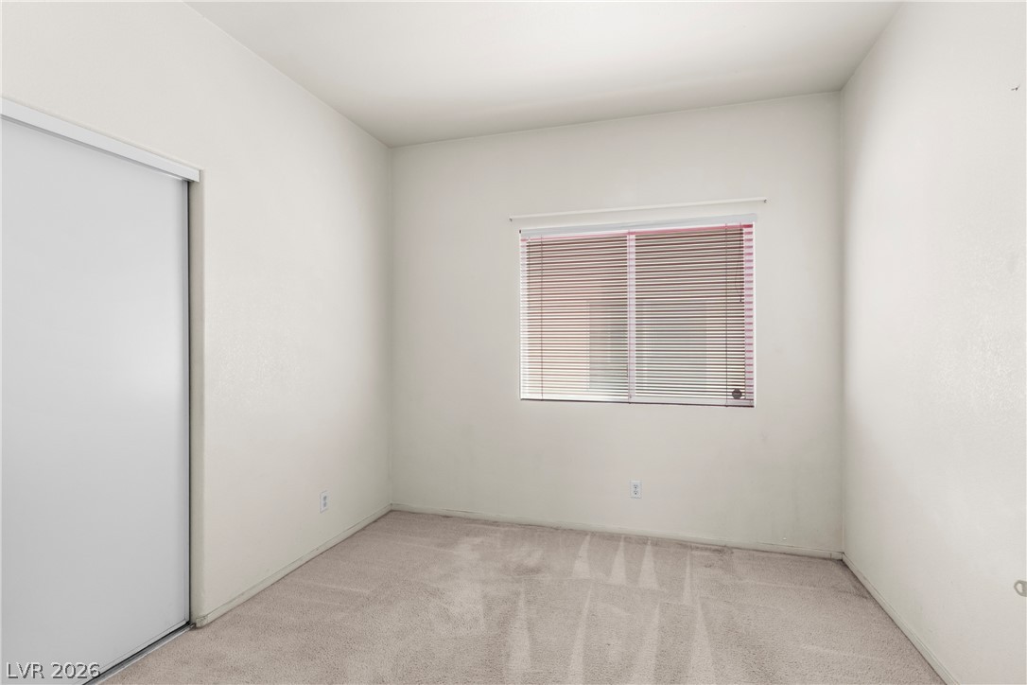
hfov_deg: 93.3
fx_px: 485
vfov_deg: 70.4
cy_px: 342
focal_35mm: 17
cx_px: 514
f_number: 8
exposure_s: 1/25
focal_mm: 17
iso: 400
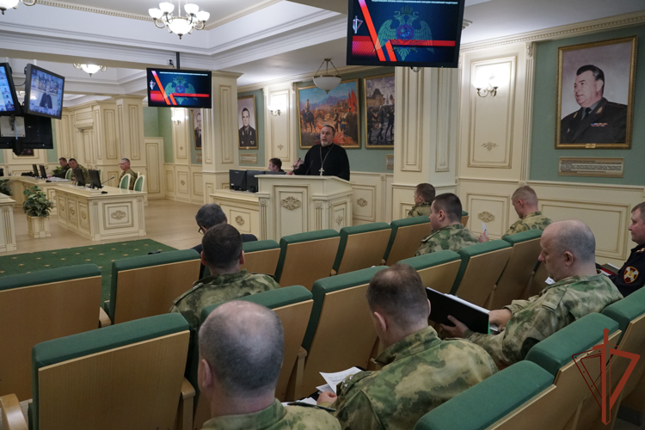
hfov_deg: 67.4
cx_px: 322
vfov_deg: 47.9
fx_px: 484
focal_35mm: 27
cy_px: 215
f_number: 4
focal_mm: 18
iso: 1600
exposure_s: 1/160
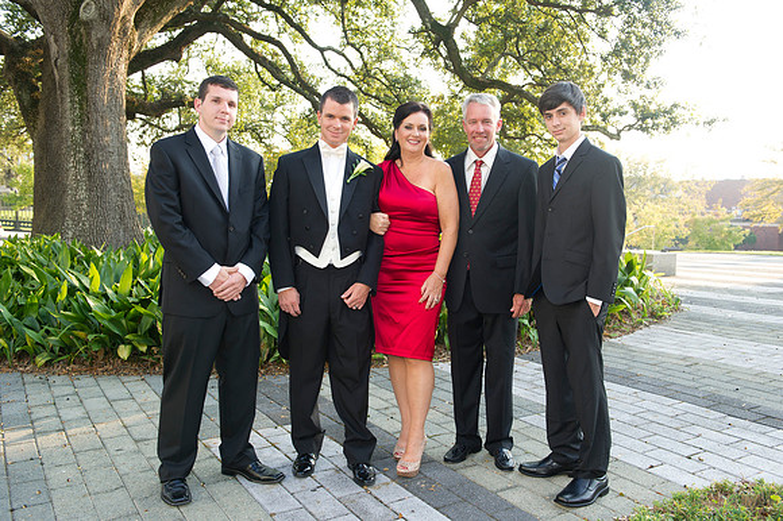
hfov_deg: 55.8
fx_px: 739
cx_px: 392
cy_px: 260
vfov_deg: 38.8
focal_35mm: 34
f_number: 5.6
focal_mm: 34
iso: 320
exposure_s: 1/100
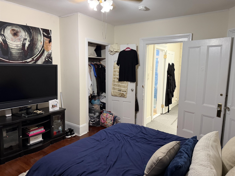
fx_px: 163
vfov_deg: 56.8
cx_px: 118
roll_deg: -1.1
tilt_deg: -6.6
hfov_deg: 71.6
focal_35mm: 24
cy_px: 88
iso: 400
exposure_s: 1/60
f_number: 1.78
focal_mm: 6.76
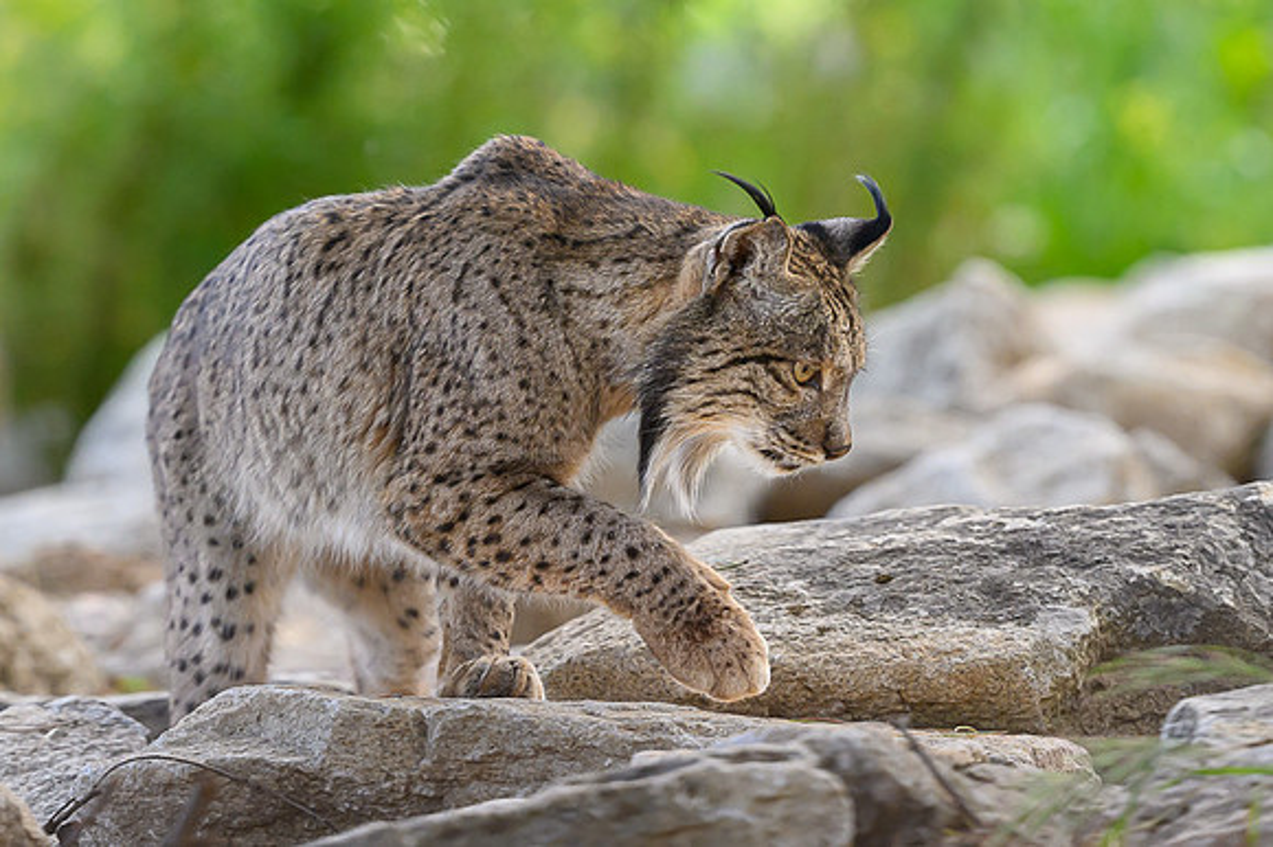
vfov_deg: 1.9
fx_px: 24989
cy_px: 541
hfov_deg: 2.9
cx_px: 565
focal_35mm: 707
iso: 1100
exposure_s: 1/2000
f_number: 4
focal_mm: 400
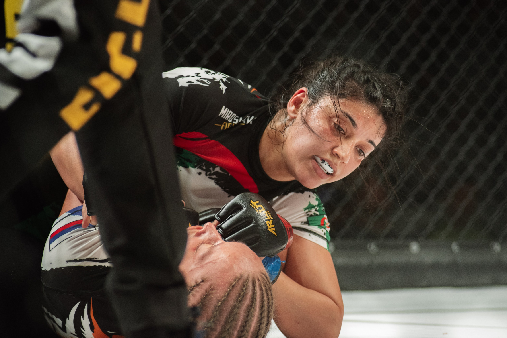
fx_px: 2141
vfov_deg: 9.0
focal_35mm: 152
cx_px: 282
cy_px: 168
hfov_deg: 13.5
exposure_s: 1/500
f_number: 4
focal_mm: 135
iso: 2000
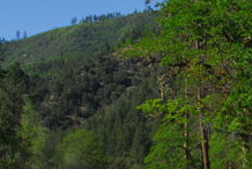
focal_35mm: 99
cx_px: 363
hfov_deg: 18.5
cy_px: 84
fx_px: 694
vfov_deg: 13.9
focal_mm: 18
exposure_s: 1/250
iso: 200
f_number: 8
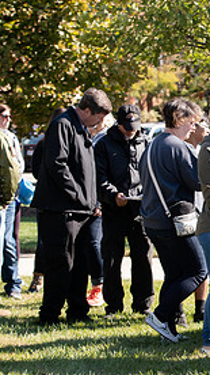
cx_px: 302
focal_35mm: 176
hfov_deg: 6.8
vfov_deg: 12.2
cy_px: 187
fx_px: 1744
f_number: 5.6
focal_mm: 80
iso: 640
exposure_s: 1/640
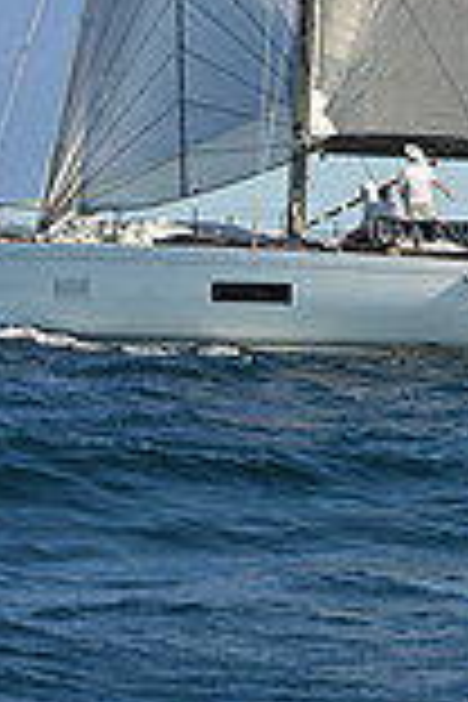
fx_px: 8852
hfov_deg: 3.0
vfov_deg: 4.5
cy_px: -554
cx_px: 178
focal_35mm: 454
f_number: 8
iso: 320
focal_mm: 122
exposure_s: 1/1600
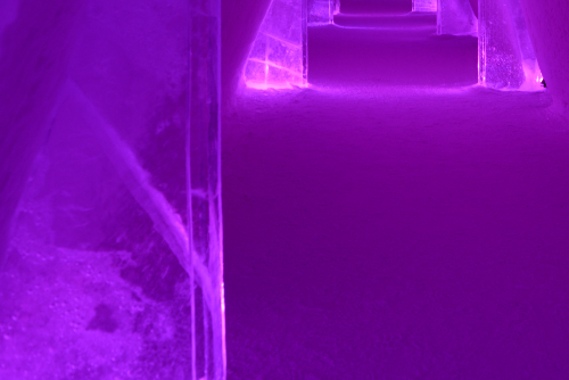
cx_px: 494
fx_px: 886
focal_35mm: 56
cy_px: 34
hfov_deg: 34.0
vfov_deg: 23.5
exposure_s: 1/8
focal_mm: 28
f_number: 3.5
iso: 200
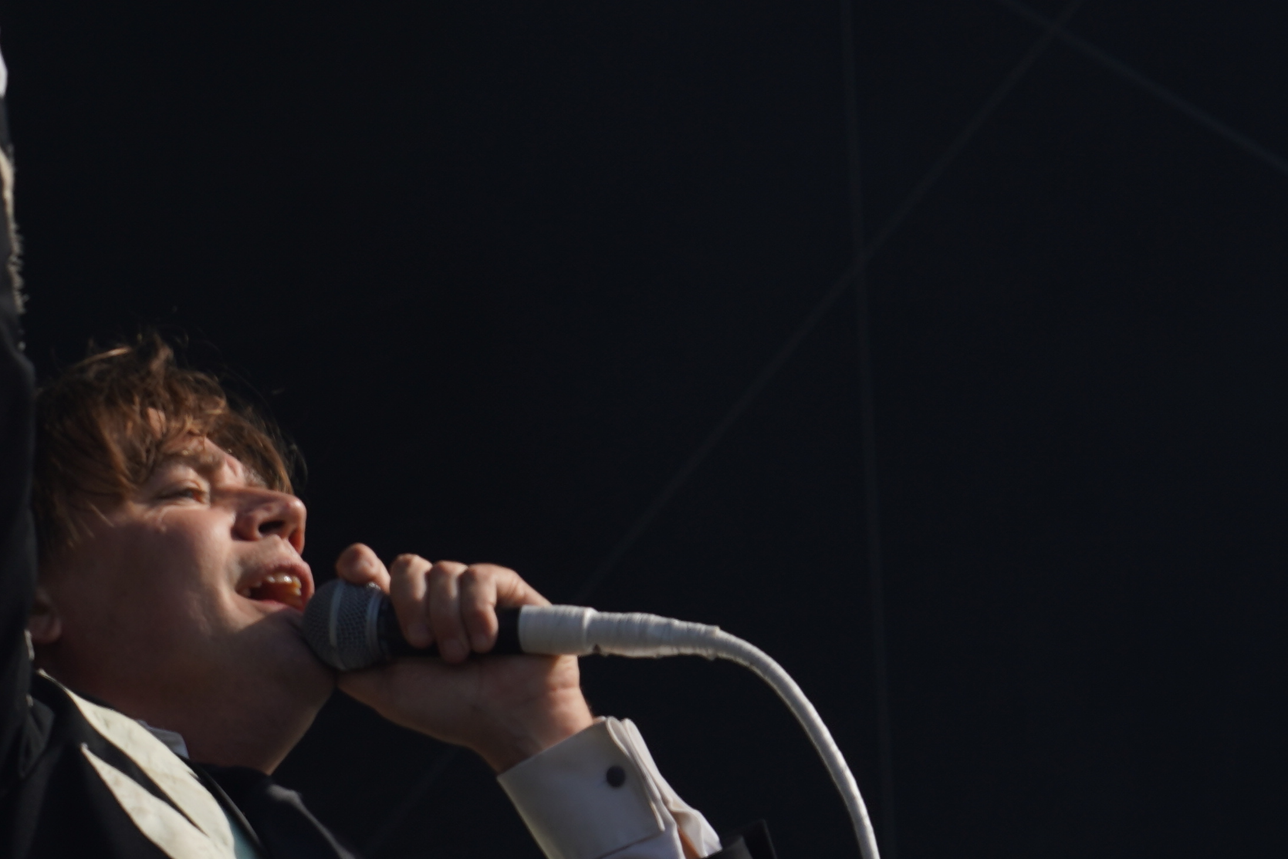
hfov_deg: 7.2
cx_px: 705
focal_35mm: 287
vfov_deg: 4.8
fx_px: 10267
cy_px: 986
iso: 100
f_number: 7.1
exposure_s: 1/400
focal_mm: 105
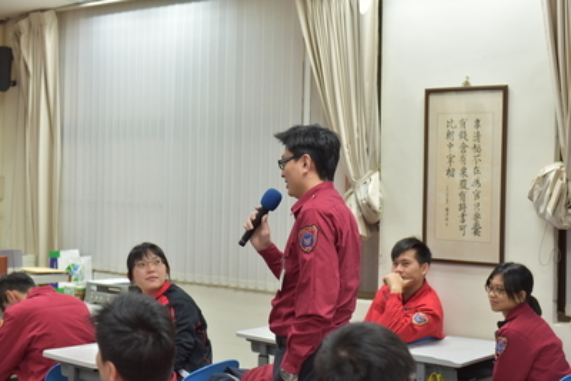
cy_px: 190
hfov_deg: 33.4
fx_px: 952
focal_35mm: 60
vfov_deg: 22.6
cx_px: 286
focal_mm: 60
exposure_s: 1/60
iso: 400
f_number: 4
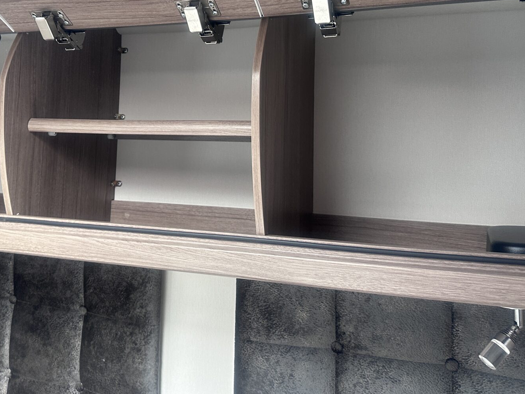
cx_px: 217
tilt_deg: +5.3
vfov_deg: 37.9
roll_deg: -1.2
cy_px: 110
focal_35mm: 37
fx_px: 561
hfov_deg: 49.9
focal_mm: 6.86
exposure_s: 1/113
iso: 250
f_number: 1.78
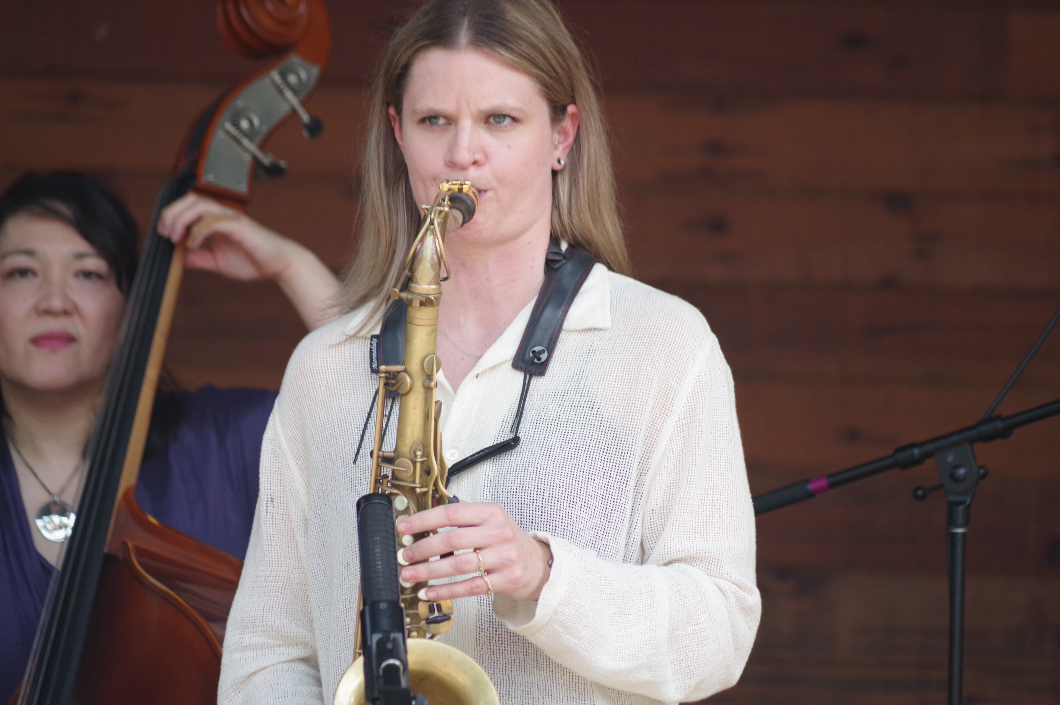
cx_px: 530
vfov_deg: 4.0
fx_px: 10149
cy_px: 352
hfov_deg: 6.0
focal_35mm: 345
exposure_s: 1/250
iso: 800
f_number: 5.6
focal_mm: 230
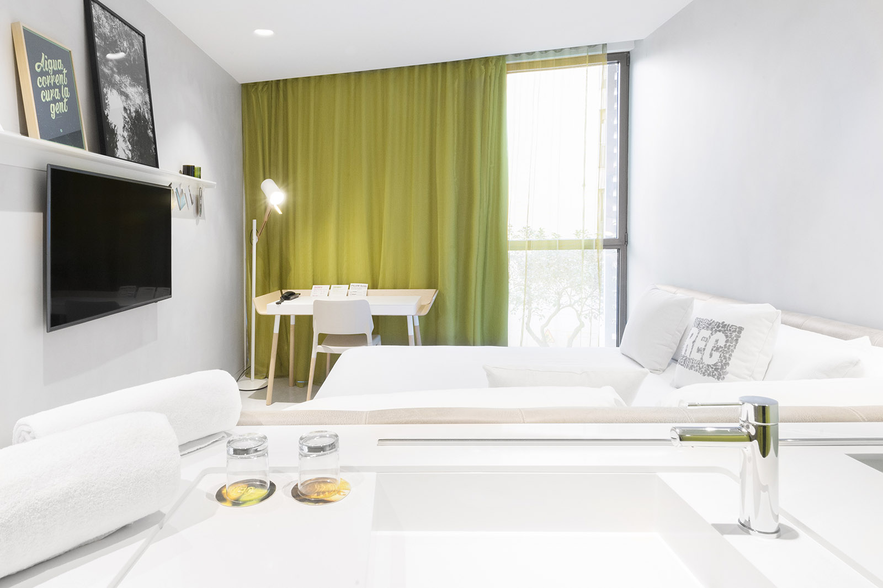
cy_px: 294
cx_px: 442
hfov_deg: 84.0
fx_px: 490
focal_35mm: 20
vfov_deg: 61.9
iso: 500
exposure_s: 1/6
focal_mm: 20
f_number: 14
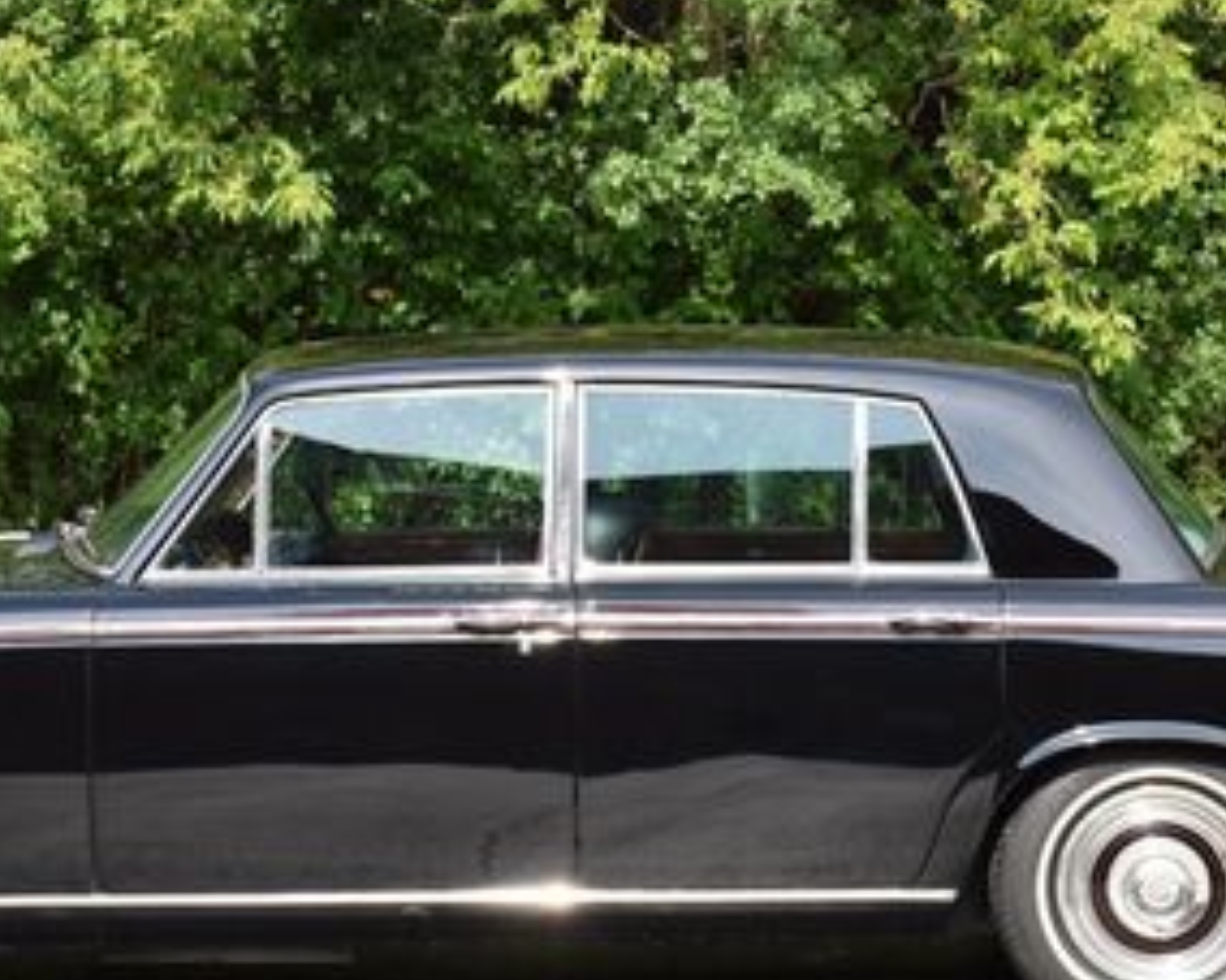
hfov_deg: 15.2
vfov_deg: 12.1
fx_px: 4607
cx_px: 540
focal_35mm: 127
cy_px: 591
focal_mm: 40
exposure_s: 1/500
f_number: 8
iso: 360
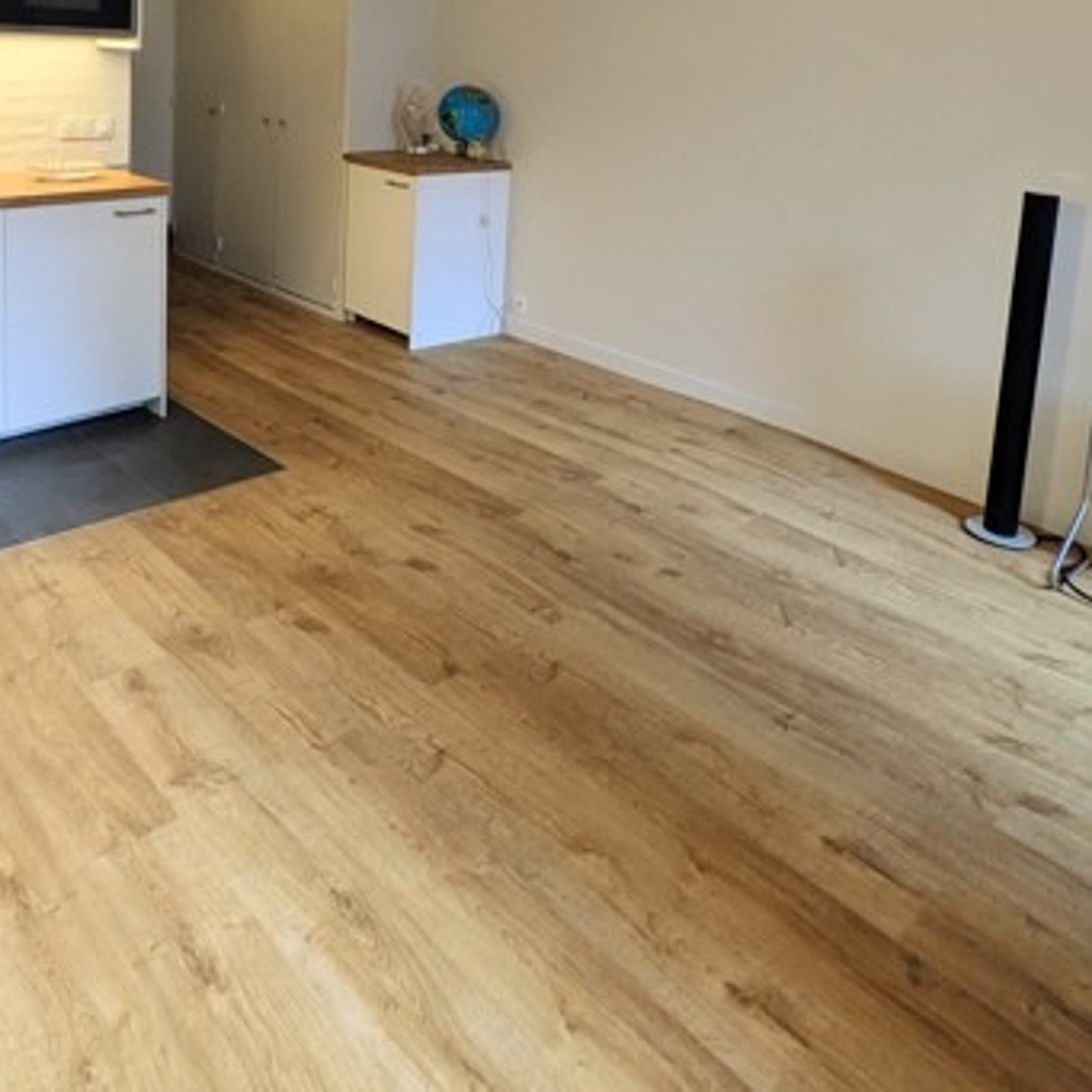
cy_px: 157
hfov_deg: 55.2
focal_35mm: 29
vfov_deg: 50.7
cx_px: 429
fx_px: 1035
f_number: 2.2
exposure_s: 1/33.3
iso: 53
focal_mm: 1.83
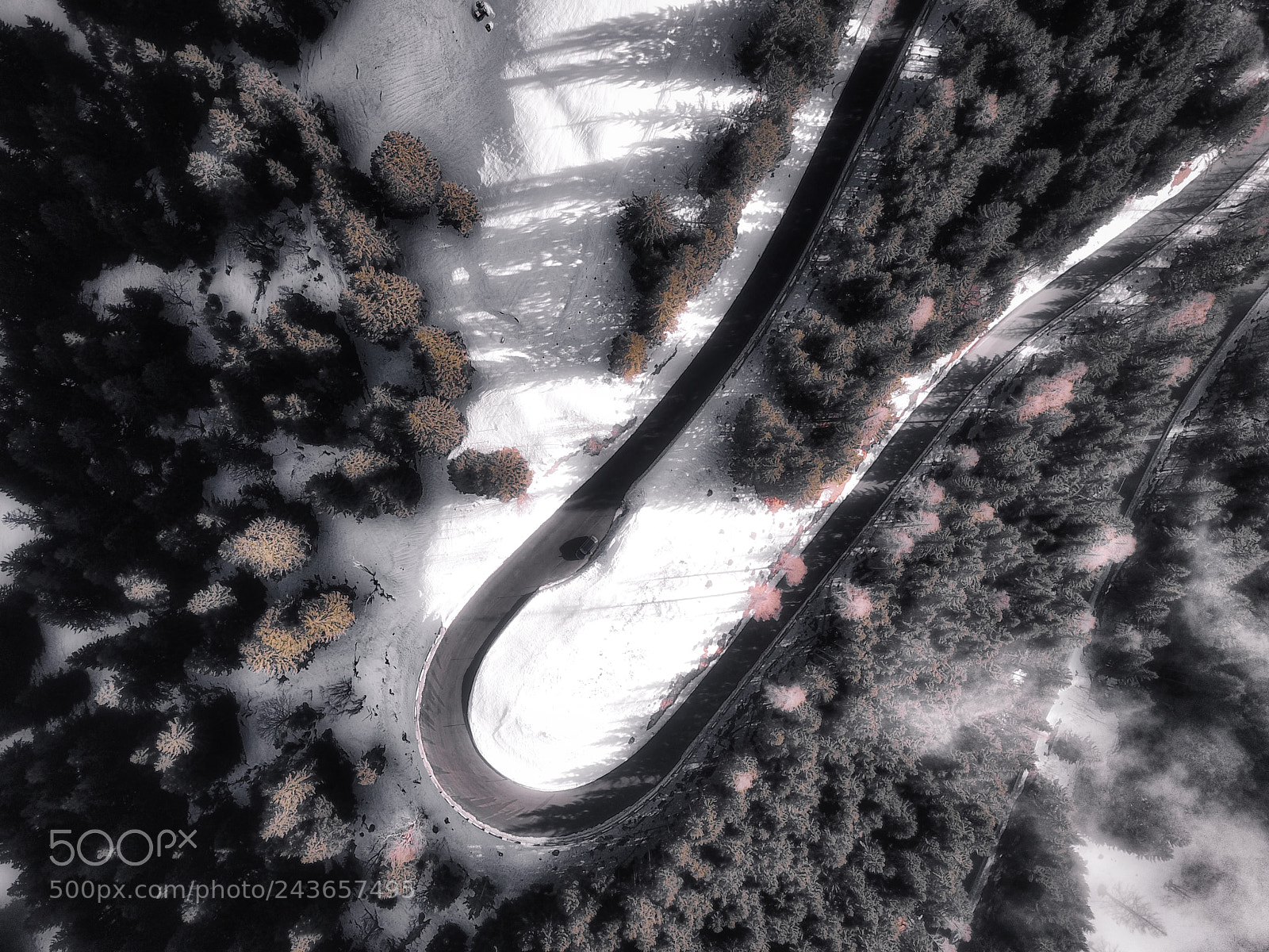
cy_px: 476
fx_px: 953
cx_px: 634
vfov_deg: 53.1
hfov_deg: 67.3
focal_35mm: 26
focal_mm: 4.7
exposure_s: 1/752
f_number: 2.2
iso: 100
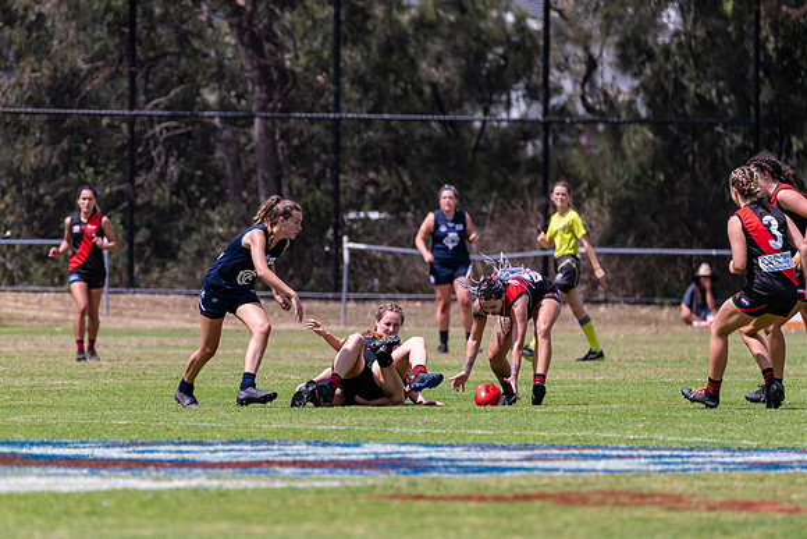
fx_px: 10817
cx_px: 343
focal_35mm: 482
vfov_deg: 2.9
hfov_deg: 4.3
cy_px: 310
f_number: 6.3
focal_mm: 420
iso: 800
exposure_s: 1/3200
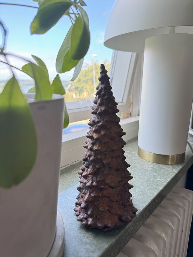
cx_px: 96
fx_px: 179
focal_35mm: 24
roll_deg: -1.4
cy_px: 128
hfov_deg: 56.8
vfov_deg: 71.6
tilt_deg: -11.3
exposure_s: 1/155
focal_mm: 6.76
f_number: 1.78
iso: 100
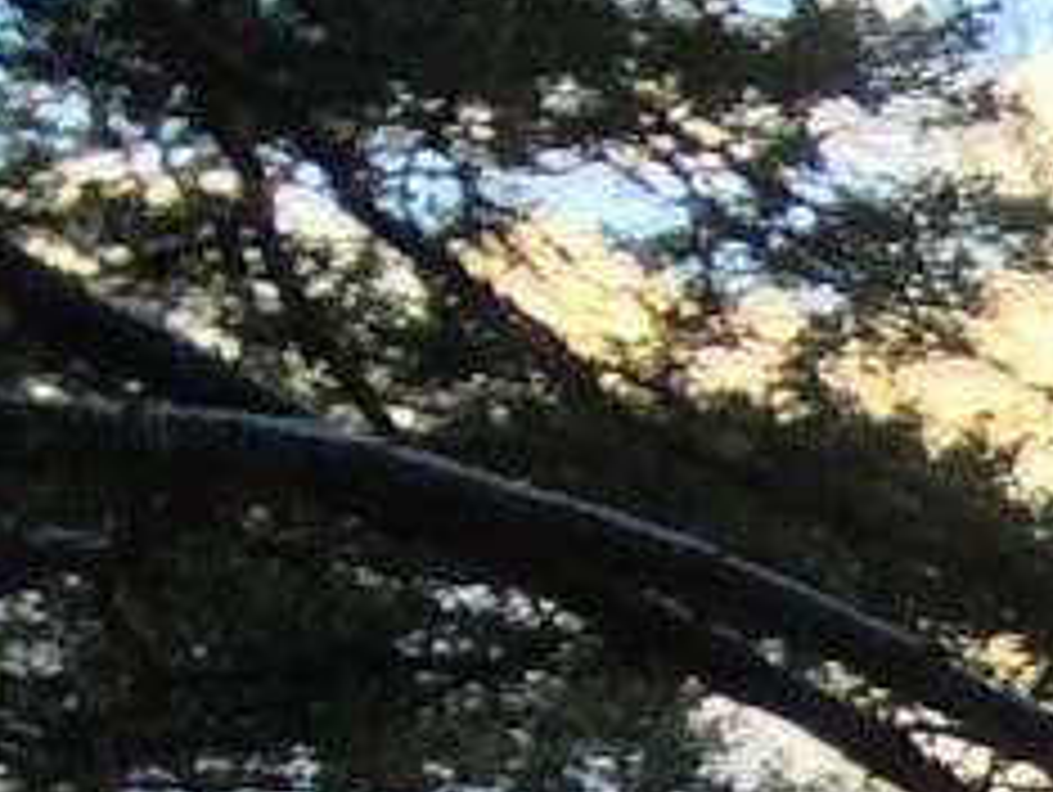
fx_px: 6029
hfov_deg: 8.0
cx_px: 3555
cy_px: 2394
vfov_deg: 6.8
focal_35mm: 198
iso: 32
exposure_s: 1/380
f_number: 2.2
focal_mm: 4.15
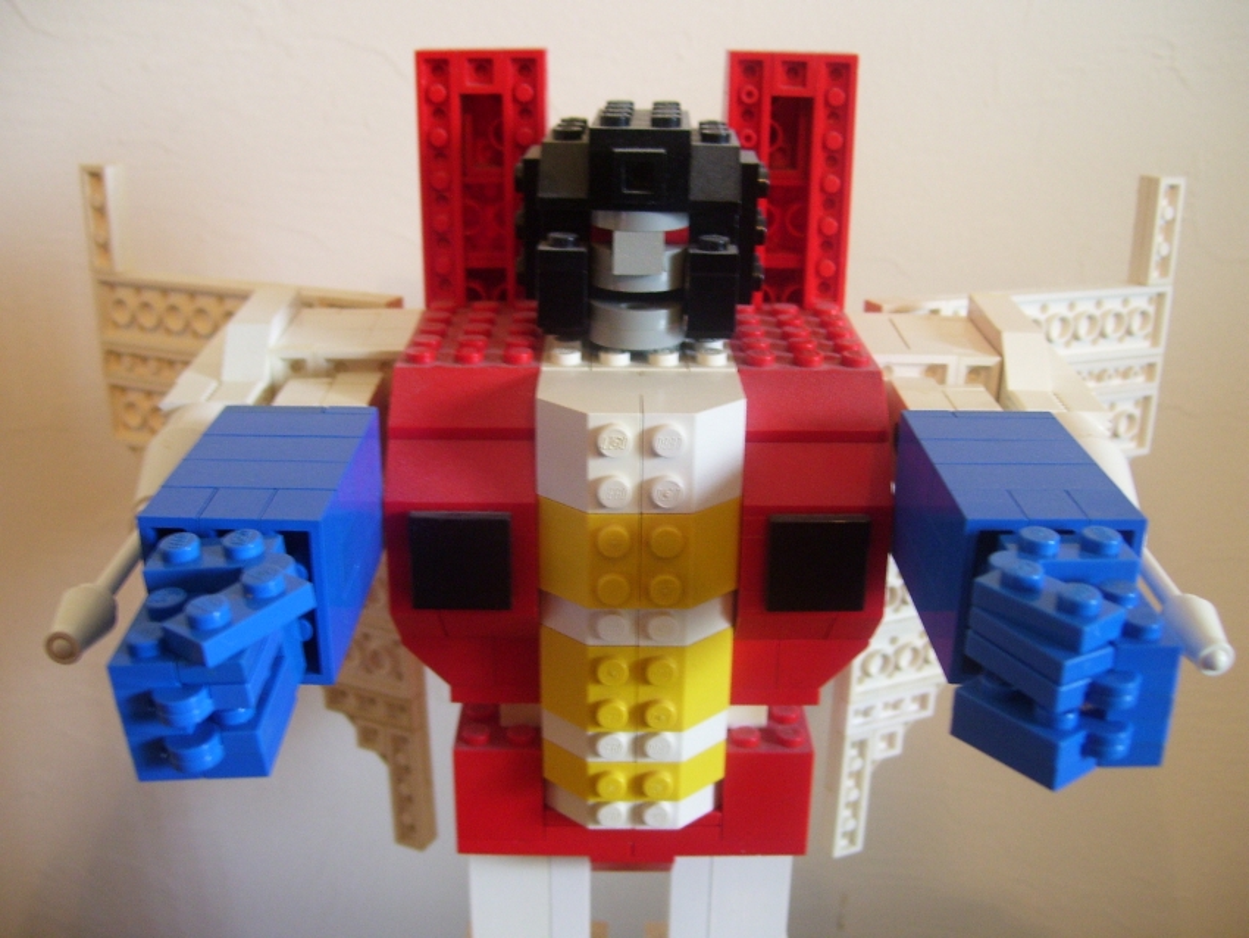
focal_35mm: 37
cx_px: 624
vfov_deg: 38.7
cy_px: 469
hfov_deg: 50.1
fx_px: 1335
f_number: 2.7
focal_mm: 6
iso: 160
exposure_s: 1/8
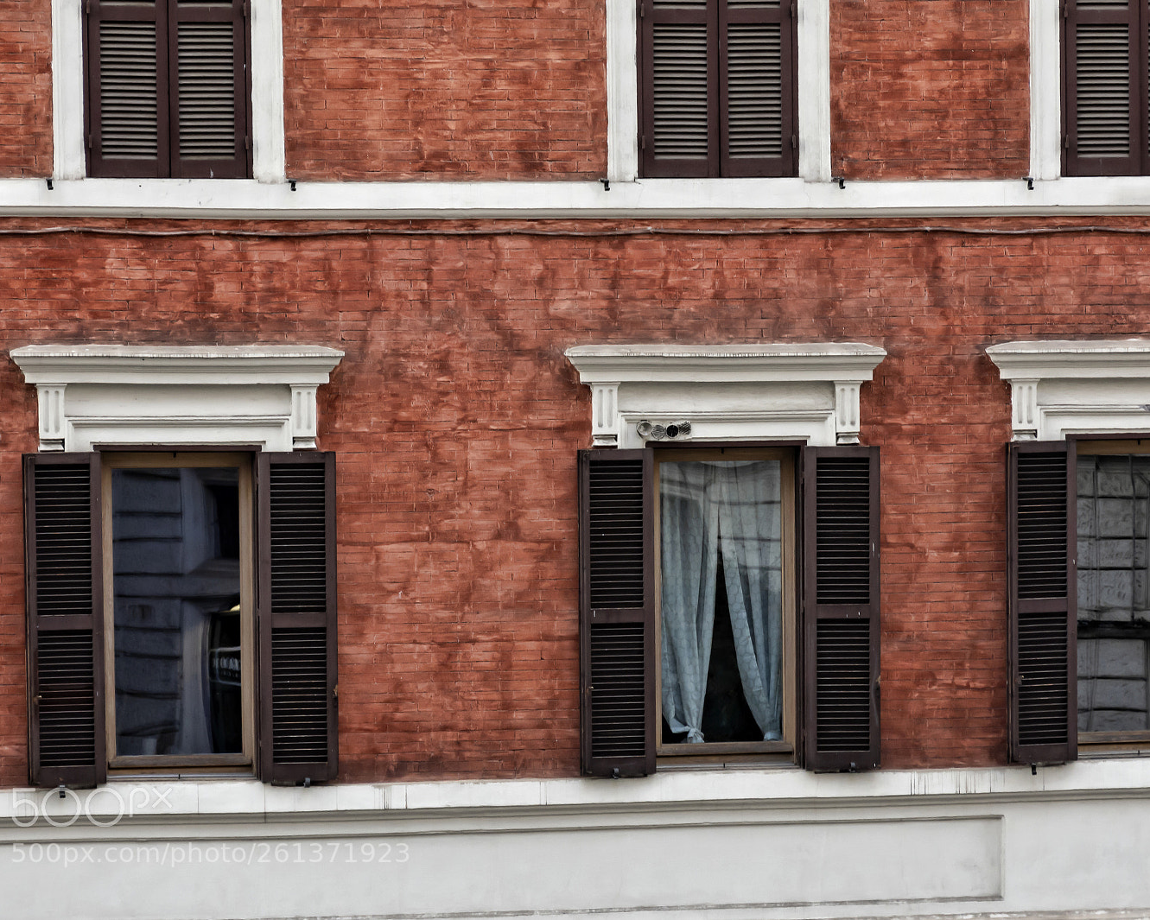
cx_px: 649
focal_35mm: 132
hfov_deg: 14.6
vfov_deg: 11.7
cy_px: 460
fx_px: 4493
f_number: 8
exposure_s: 1/125
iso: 800
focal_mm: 78
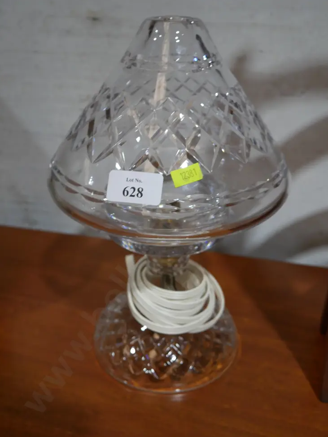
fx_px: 505
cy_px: 228
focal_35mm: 40
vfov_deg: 46.8
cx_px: 169
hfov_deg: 36.0
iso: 320
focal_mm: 19
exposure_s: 1/60
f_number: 4.1
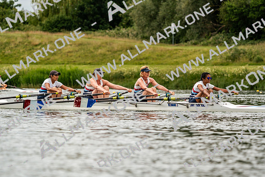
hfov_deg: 7.7
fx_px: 1973
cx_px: 132
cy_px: 88
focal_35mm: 268
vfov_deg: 5.1
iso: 250
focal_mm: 268
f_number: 6.3
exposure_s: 1/2000
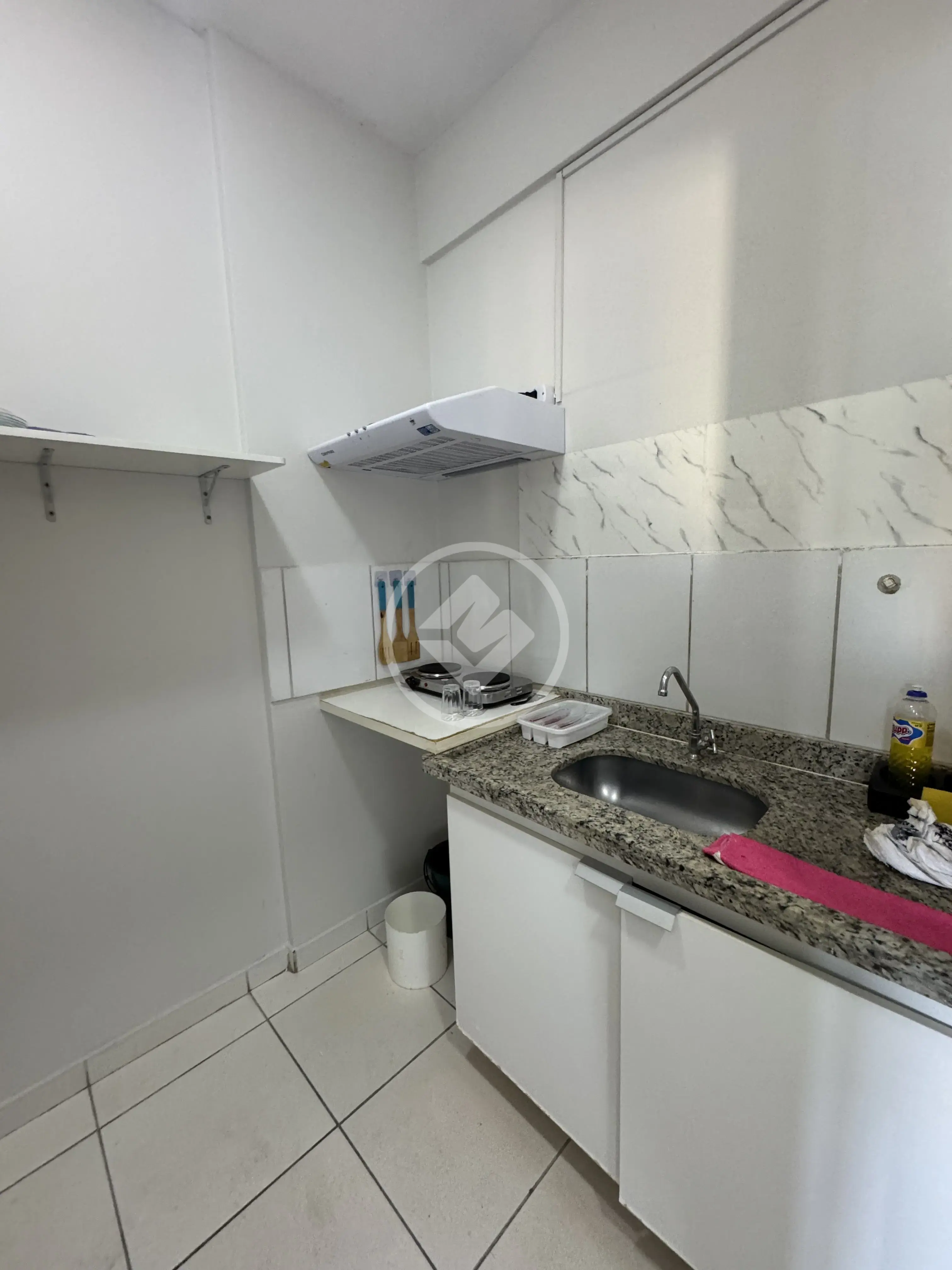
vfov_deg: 102.1
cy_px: 635
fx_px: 513
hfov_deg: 85.7
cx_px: 476
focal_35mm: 14
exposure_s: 1/60
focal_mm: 2.22
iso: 400
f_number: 2.2
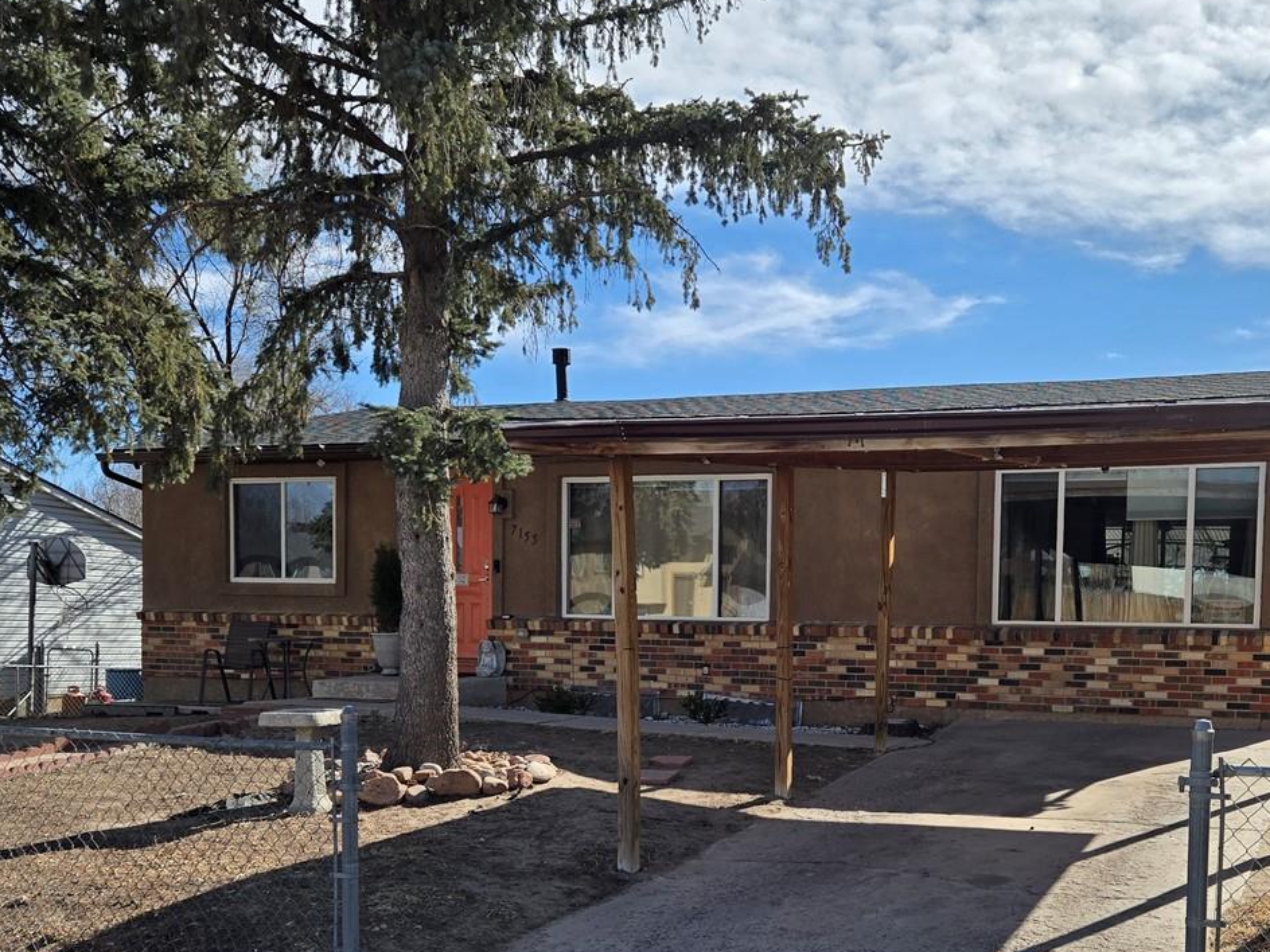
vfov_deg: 35.9
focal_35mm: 39
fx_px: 1431
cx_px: 811
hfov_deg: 47.3
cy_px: 723
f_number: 1.8
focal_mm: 5.4
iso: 32
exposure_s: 1/2921
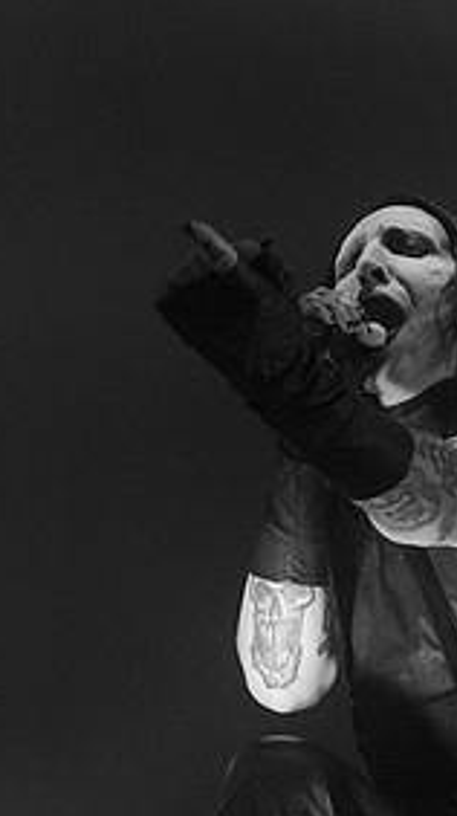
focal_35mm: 151
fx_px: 3263
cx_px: 266
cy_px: 456
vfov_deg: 14.2
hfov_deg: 8.0
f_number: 4
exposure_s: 1/800
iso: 1250
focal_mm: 70
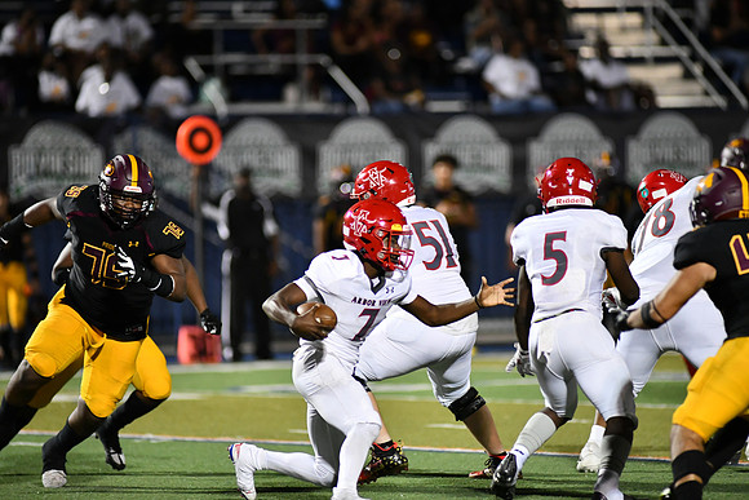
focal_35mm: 300
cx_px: 374
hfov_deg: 6.9
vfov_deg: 4.6
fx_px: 6243
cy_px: 250
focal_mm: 300
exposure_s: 1/1000
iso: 4500
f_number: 2.8
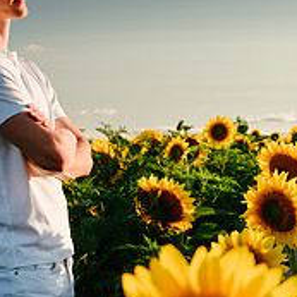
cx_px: 72
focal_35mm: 94
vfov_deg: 18.4
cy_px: 211
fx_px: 912
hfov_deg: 18.4
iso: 100
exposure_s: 1/100
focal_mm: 37.6
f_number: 5.6
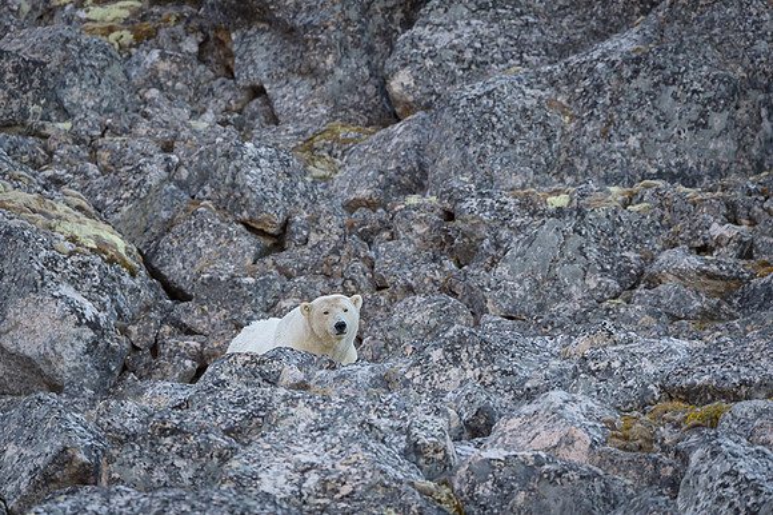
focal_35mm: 542
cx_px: 354
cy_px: 255
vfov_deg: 2.5
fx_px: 11632
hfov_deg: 3.8
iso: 2000
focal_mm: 500
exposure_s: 1/1600
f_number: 5
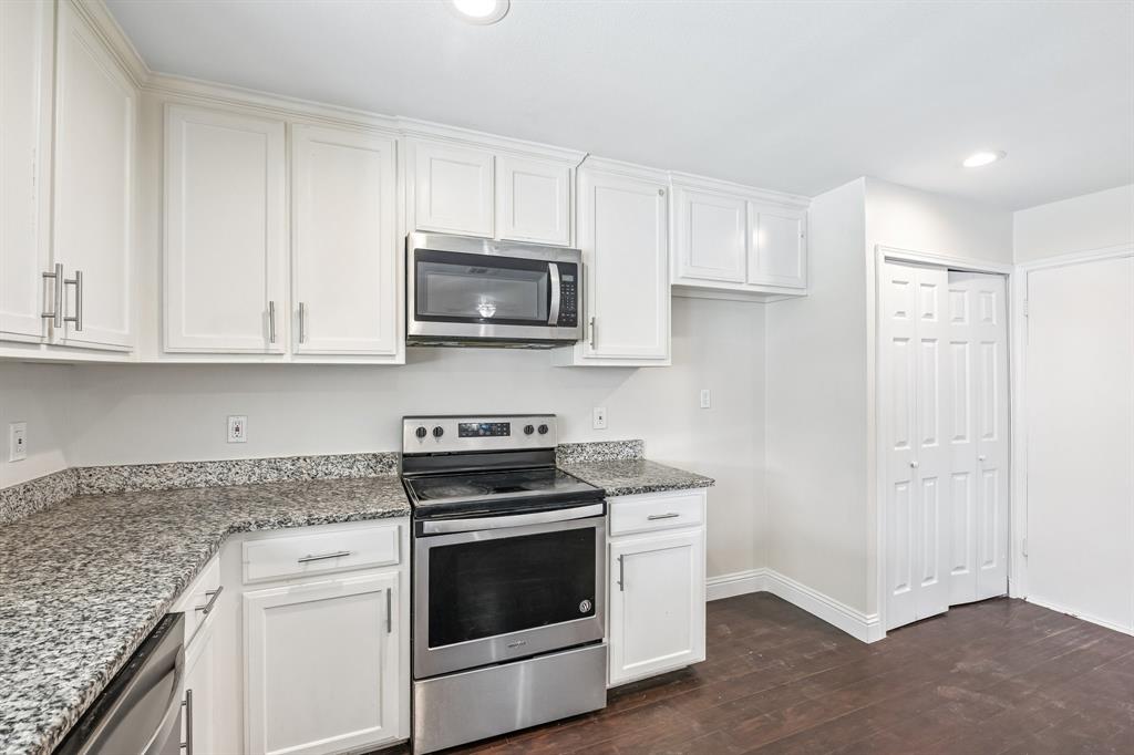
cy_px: 378
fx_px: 504
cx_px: 567
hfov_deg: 96.8
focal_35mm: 16
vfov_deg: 73.7
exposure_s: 1/8
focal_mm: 16
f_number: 8
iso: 400
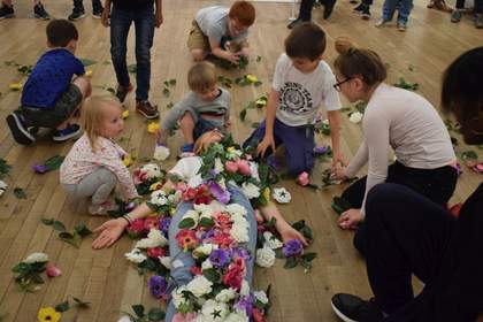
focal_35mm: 40
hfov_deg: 47.9
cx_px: 242
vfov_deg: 33.0
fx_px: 543
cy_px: 161
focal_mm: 27
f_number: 4
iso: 4000
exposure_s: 1/60
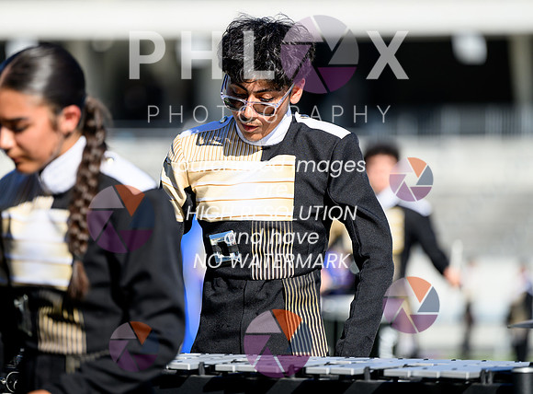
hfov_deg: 8.1
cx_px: 255
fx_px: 3769
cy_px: 203
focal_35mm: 246
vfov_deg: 6.0
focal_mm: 200
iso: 125
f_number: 2.8
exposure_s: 1/3200
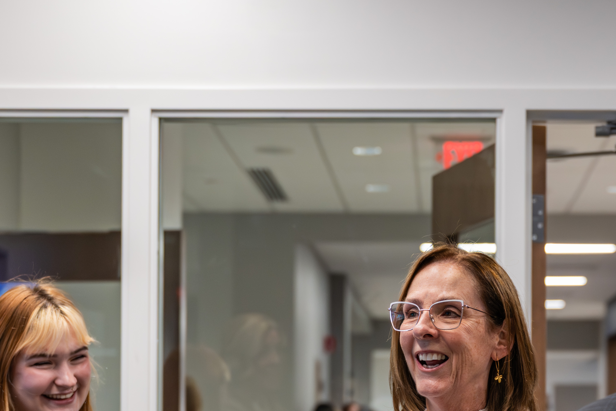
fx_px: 1814
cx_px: 432
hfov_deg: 19.2
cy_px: 416
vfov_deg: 12.8
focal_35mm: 106
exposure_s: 1/250
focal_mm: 44
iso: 2000
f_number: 2.8
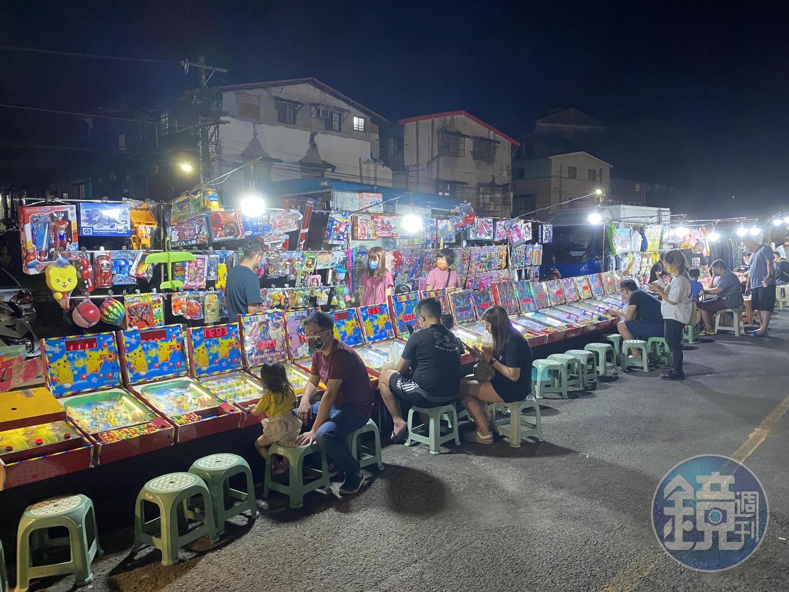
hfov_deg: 67.3
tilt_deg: -5.5
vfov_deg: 53.1
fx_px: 593
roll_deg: +2.2
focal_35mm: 26
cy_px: 296
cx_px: 394
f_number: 1.8
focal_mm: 4.25
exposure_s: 1/59
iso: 400
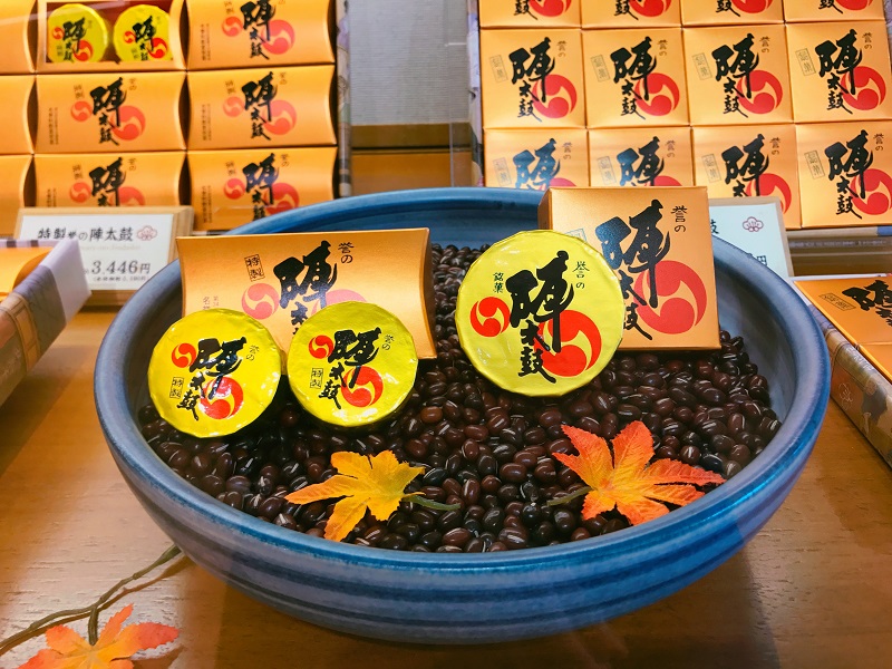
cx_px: 446
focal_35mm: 28
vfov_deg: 49.7
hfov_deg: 63.4
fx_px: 722
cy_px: 334
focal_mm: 3.99
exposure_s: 1/60
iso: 25
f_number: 1.8
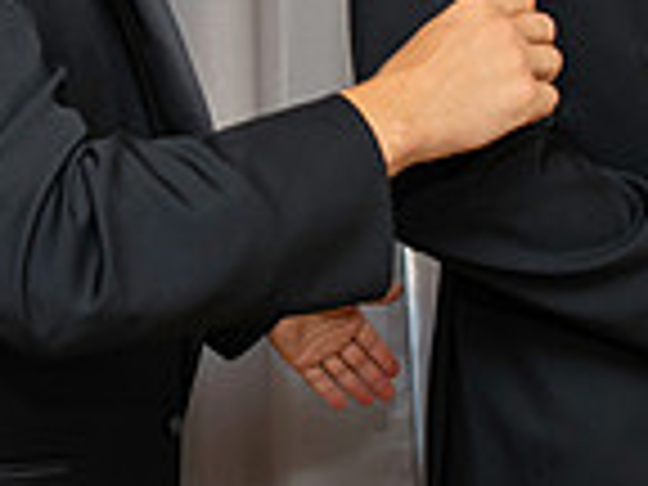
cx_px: 202
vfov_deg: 15.5
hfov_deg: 21.0
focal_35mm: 93
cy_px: -36
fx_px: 1741
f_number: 2.8
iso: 800
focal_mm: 24
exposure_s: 1/125
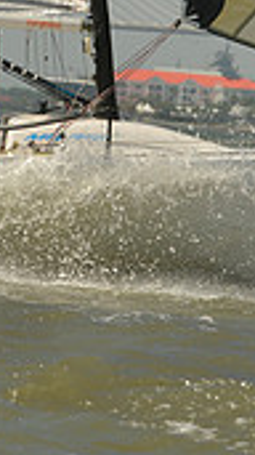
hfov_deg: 1.7
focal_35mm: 709
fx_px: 8535
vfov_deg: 3.0
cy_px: 20
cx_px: 117
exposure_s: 1/1600
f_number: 9
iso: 280
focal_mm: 200
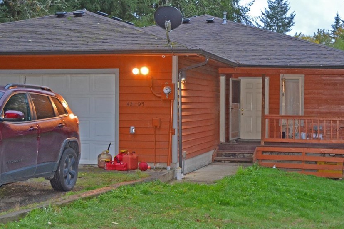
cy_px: 122
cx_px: 218
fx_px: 640
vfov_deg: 20.3
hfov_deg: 29.9
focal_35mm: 67
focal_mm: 34
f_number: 4.5
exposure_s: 1/60
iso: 1000
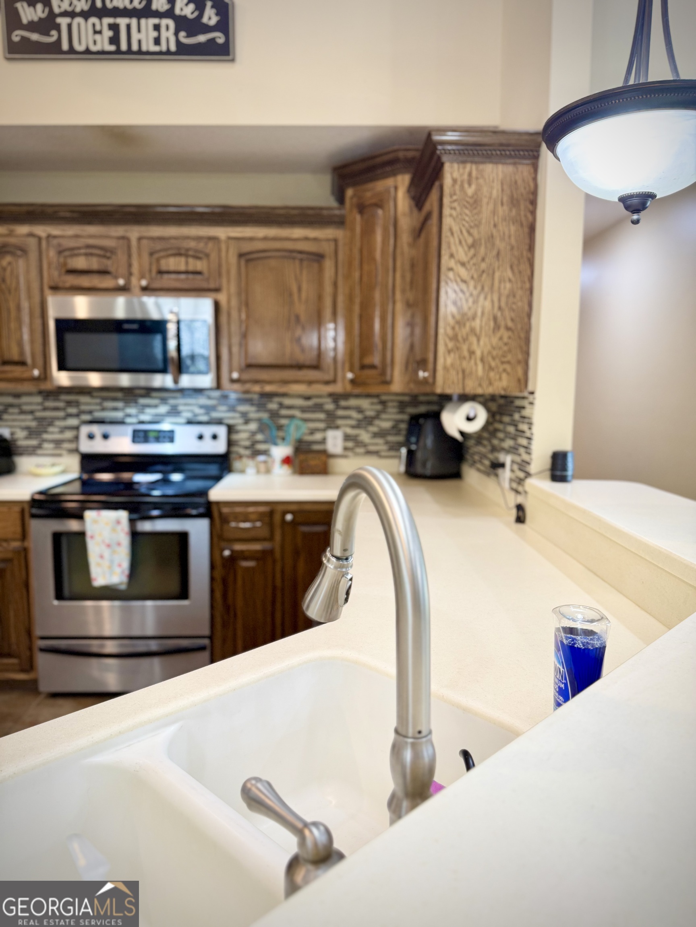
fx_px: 643
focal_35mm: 24
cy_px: 464
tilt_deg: -7.0
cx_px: 348
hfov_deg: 56.8
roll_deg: -0.1
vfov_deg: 71.6
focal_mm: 6.76
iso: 125
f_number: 1.78
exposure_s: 1/60
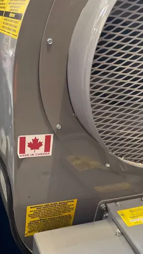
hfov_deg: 26.6
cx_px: 30
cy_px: 162
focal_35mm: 44
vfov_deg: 45.9
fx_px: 297
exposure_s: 1/60
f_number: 1.6
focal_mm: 5.1
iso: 250
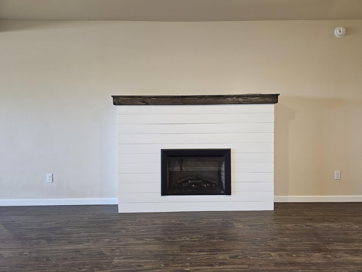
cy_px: 136
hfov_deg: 73.9
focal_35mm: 23
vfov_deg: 58.9
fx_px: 241
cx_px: 181
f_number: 1.7
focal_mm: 6.3
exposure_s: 1/120
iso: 400
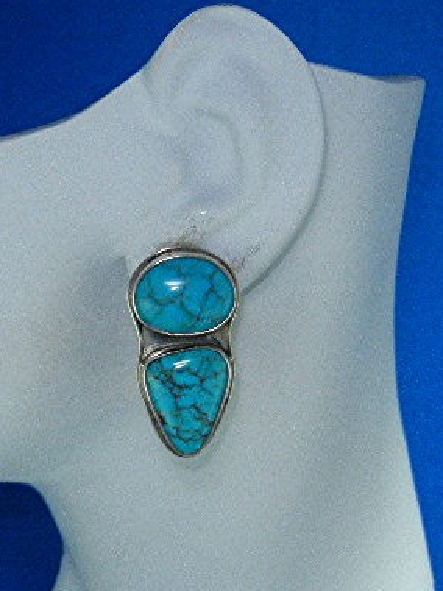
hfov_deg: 19.3
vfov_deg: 25.6
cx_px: 122
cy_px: 359
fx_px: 1298
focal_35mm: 76
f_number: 7.6
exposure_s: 1/30
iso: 568
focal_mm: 8.1
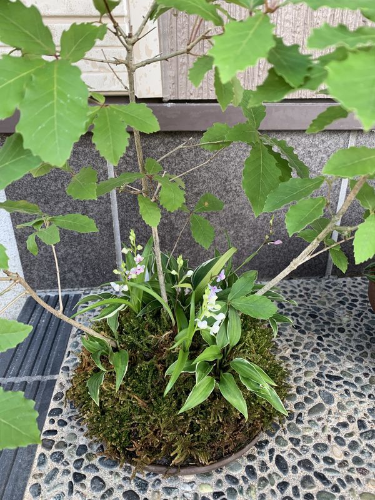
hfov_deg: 53.1
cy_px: 250
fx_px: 376
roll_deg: +0.2
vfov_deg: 67.3
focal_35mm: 26
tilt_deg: -25.2
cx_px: 188
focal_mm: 4.25
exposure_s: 1/95
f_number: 1.8
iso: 100
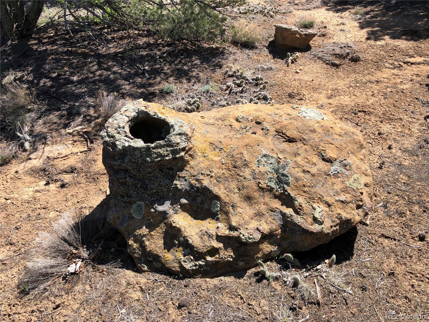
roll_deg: -3.9
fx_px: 347
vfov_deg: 49.7
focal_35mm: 28
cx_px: 214
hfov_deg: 63.4
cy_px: 161
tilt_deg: -34.9
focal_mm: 3.99
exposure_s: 1/1000
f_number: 1.8
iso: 20
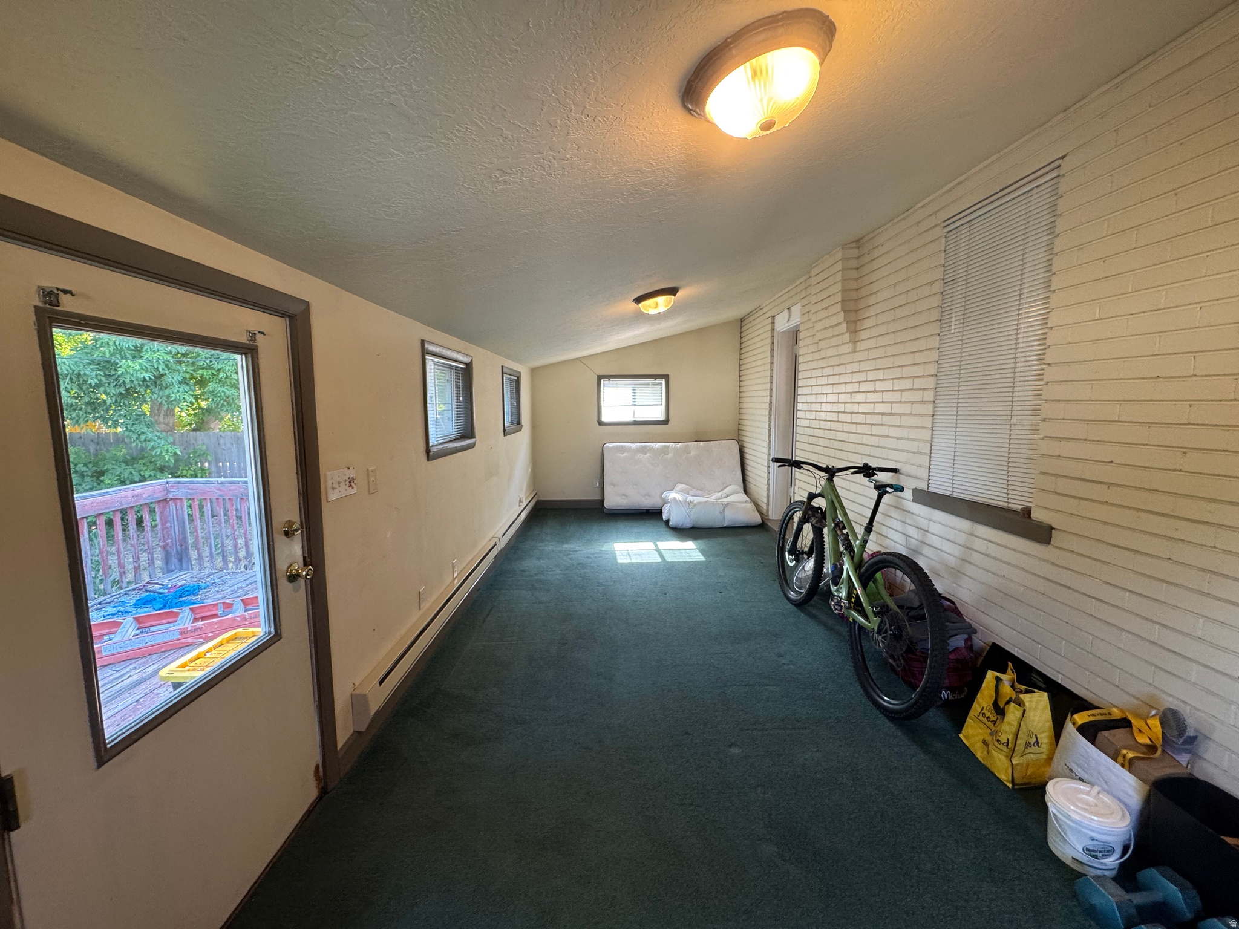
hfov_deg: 102.1
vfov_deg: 85.7
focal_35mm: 14
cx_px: 620
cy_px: 464
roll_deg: -0.2
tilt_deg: -7.2
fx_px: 501
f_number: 2.2
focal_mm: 2.22
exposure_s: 1/60
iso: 200
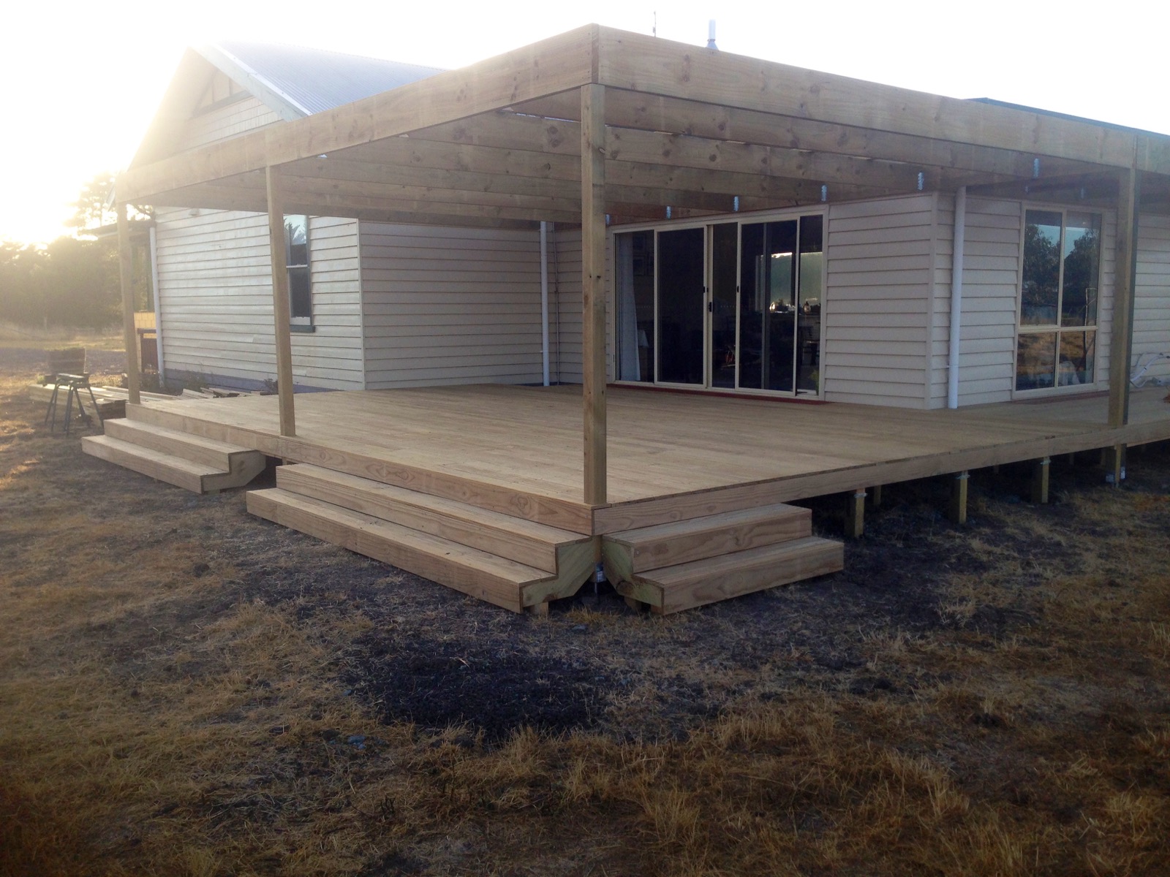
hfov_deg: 55.4
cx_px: 585
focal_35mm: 33
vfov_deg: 42.9
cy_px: 438
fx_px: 1115
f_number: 2.4
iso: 50
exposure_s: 1/268
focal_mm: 4.12
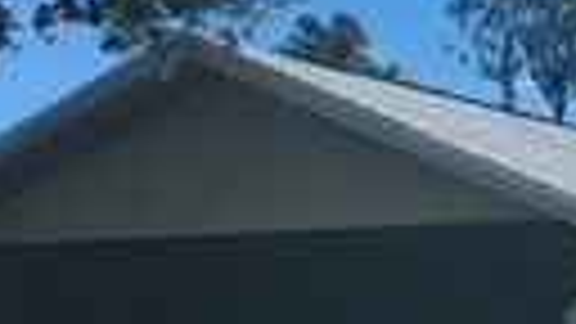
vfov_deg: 11.9
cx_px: 1040
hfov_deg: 17.1
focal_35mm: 102
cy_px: 133
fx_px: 1558
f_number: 1.8
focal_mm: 5
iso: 40
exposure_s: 1/3001
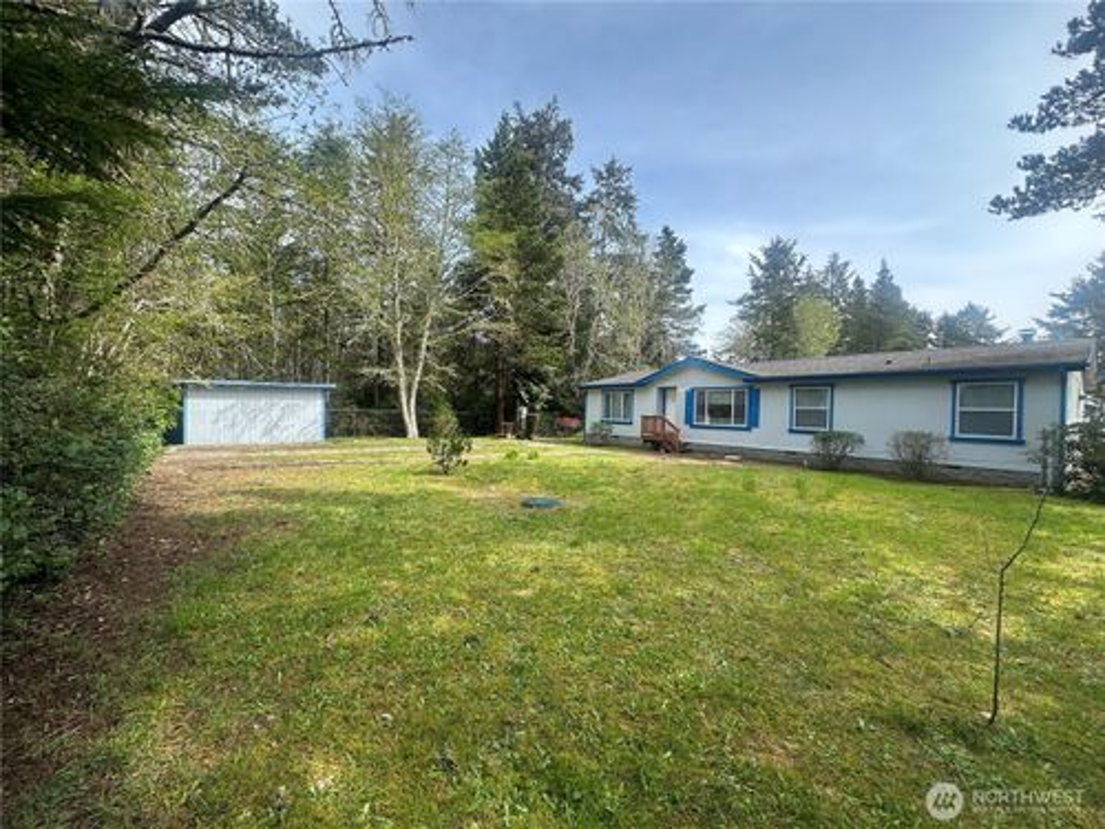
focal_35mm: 14
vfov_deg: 85.7
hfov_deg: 102.1
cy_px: 414
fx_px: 447
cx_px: 552
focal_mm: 2.22
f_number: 2.2
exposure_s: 1/447
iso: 40
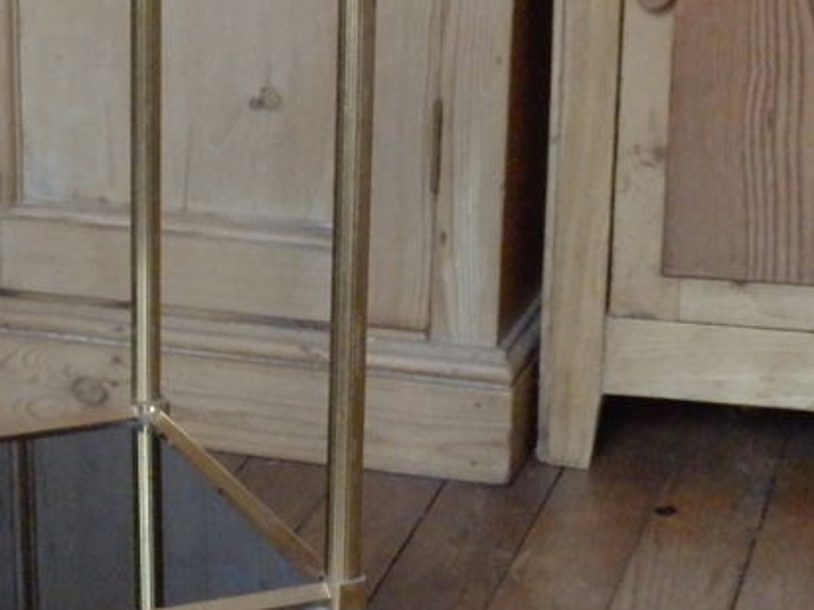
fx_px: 2281
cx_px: 119
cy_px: 454
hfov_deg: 19.9
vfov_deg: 15.2
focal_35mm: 97
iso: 1600
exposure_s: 1/15
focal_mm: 7.3
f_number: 3.7
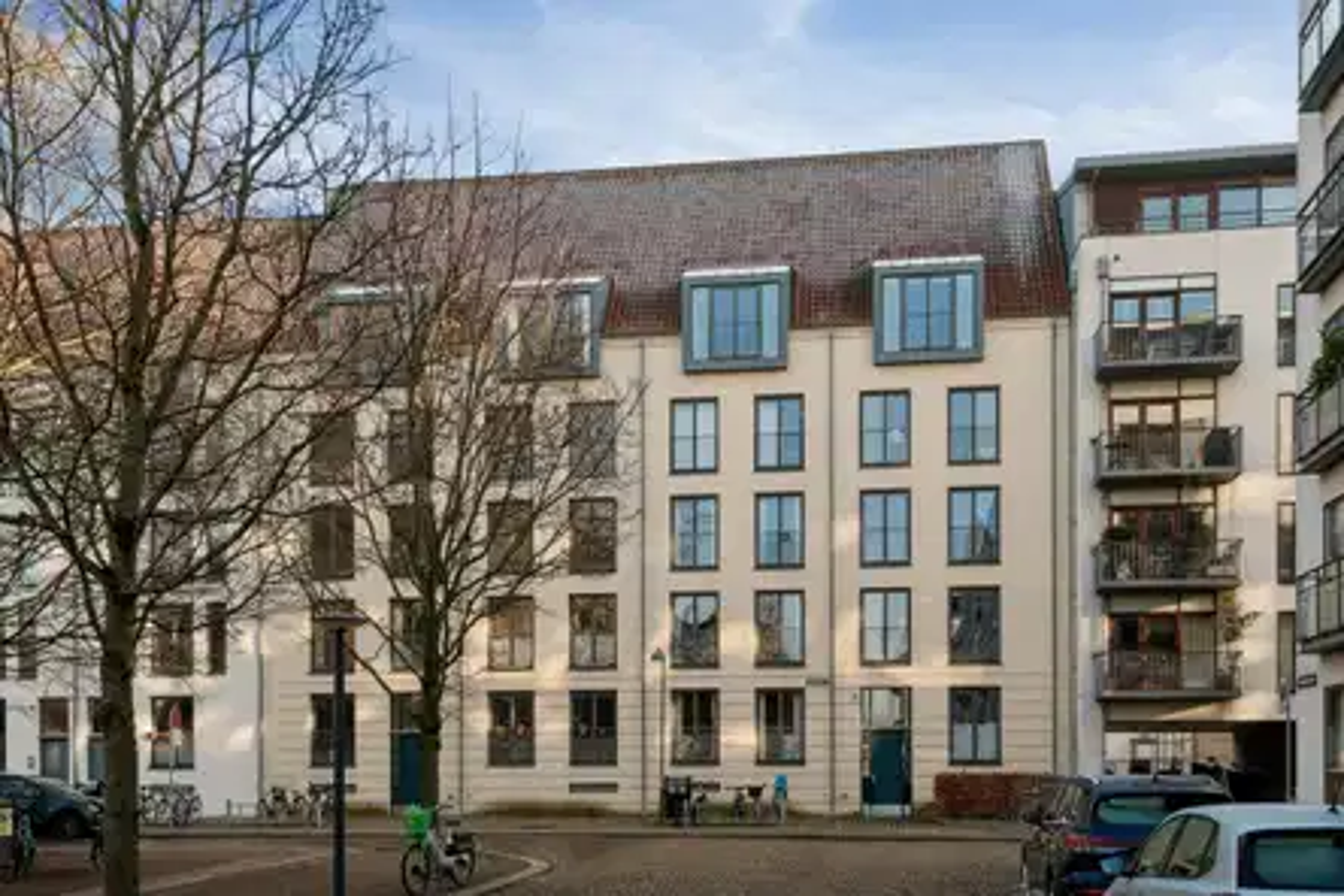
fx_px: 1344
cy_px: 448
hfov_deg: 53.1
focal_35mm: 36
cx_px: 672
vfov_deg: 36.9
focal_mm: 24
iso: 200
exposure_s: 1/160
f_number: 6.3
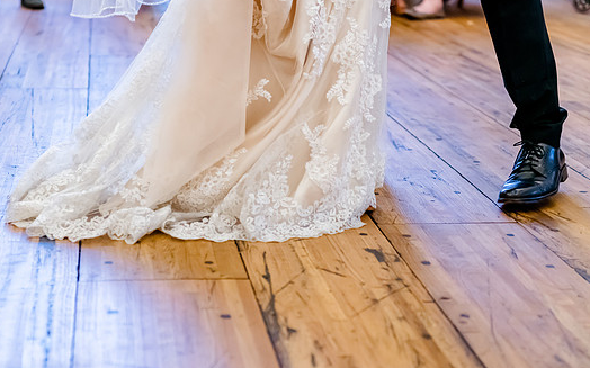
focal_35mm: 84
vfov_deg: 15.5
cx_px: 249
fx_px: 1350
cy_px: 195
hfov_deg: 24.6
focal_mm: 66
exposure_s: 1/640
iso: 3200
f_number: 3.2
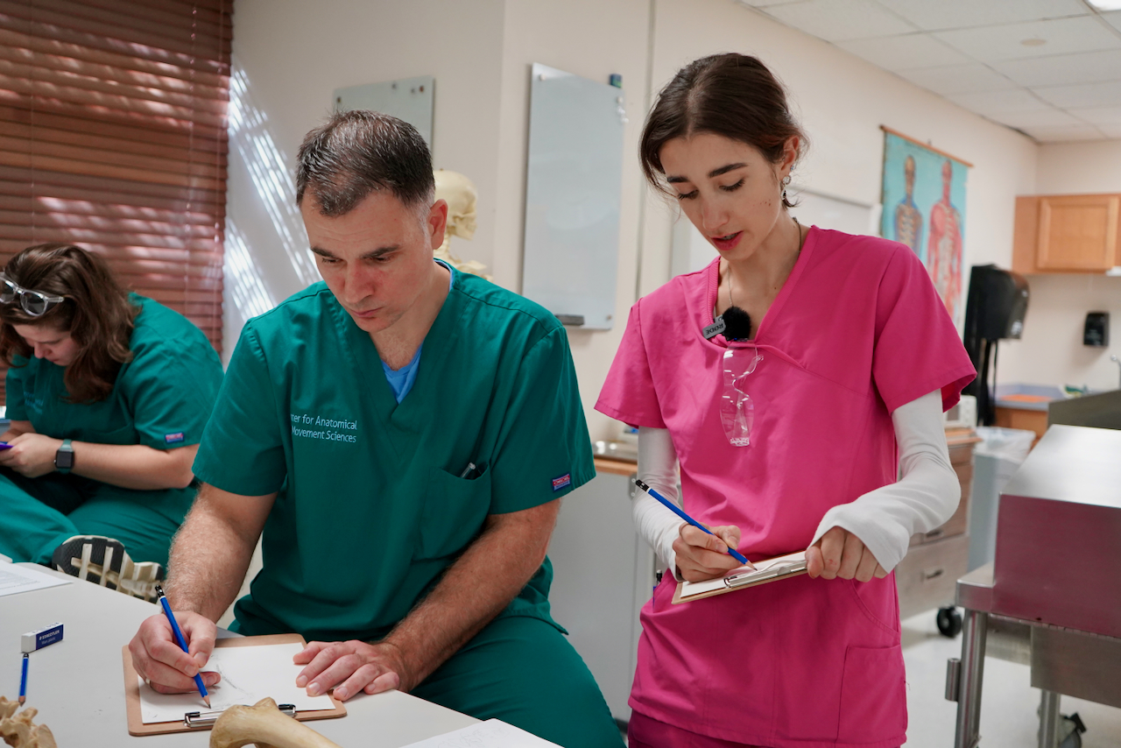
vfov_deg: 38.9
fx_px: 1059
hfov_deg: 55.8
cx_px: 560
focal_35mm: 34
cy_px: 374
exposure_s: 1/160
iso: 2500
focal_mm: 34
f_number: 4
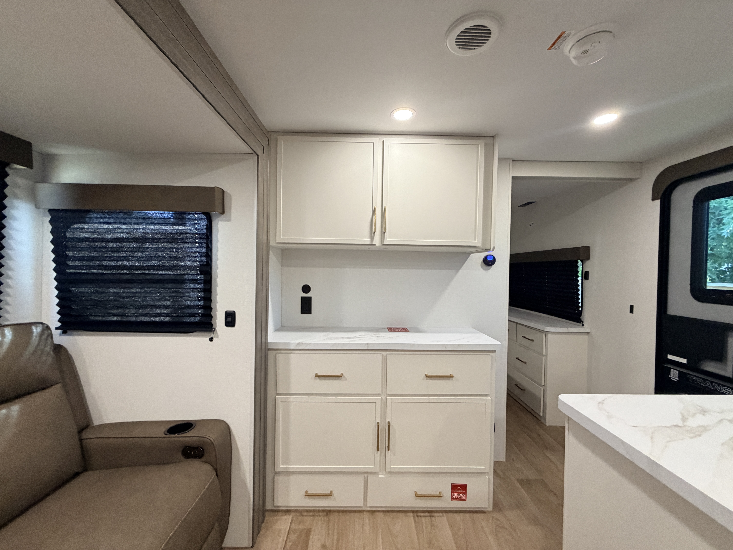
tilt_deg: -1.1
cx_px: 366
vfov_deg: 85.7
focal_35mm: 14
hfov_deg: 102.1
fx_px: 296
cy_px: 275
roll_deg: -2.2
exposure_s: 1/61
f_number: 2.2
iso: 320
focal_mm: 2.22
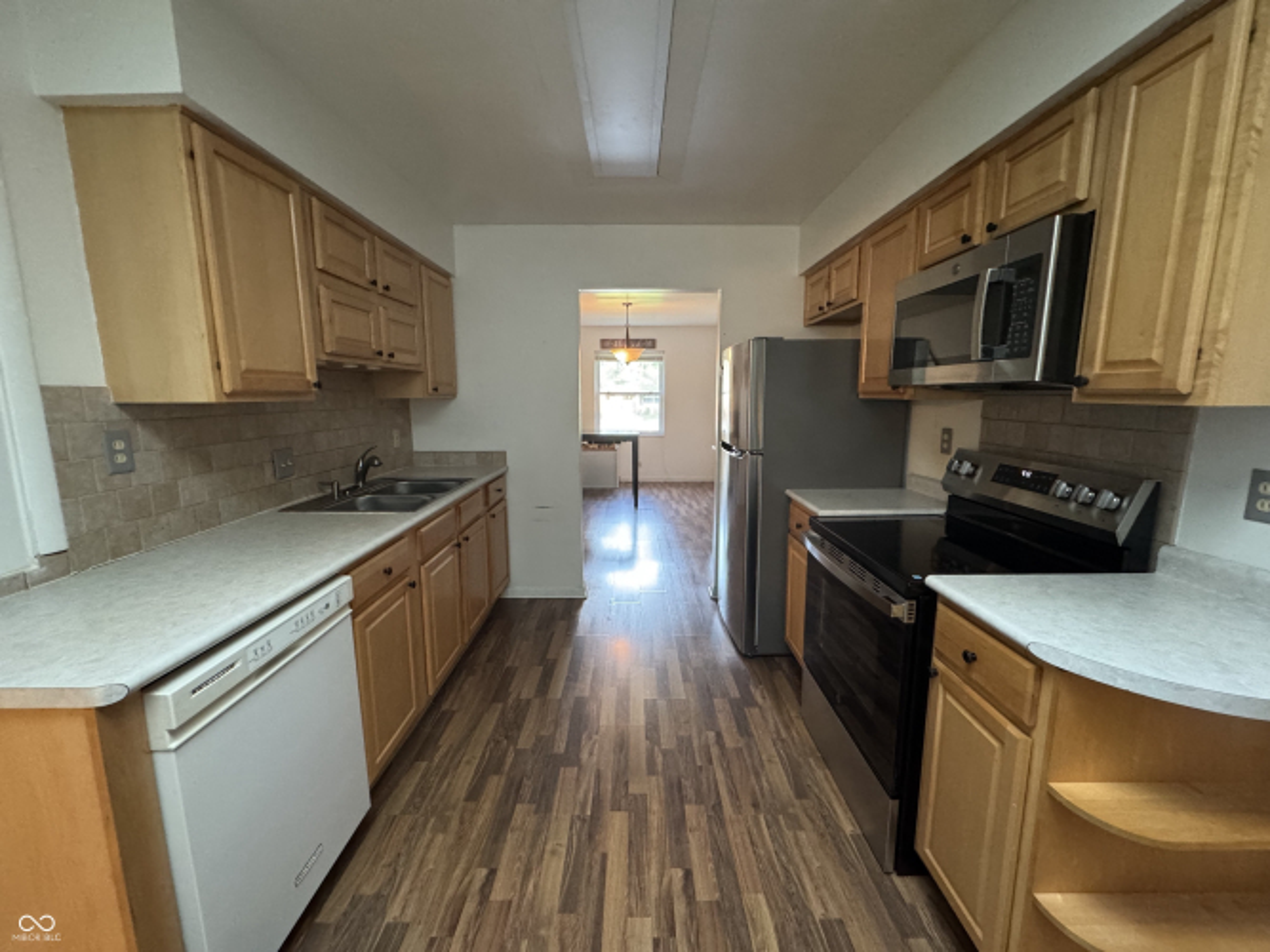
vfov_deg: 85.7
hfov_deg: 102.1
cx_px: 635
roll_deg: -0.1
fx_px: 514
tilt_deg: -9.1
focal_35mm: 14
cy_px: 476
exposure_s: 1/60
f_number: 2.2
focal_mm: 2.22
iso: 800
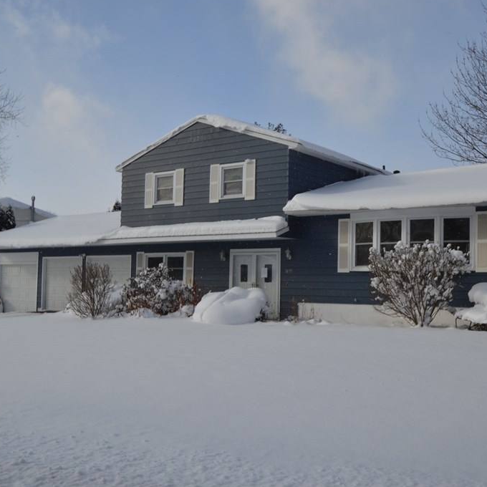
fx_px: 616
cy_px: 250
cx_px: 288
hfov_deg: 43.0
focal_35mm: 39
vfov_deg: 43.2
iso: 100
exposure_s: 1/320
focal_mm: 19
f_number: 9
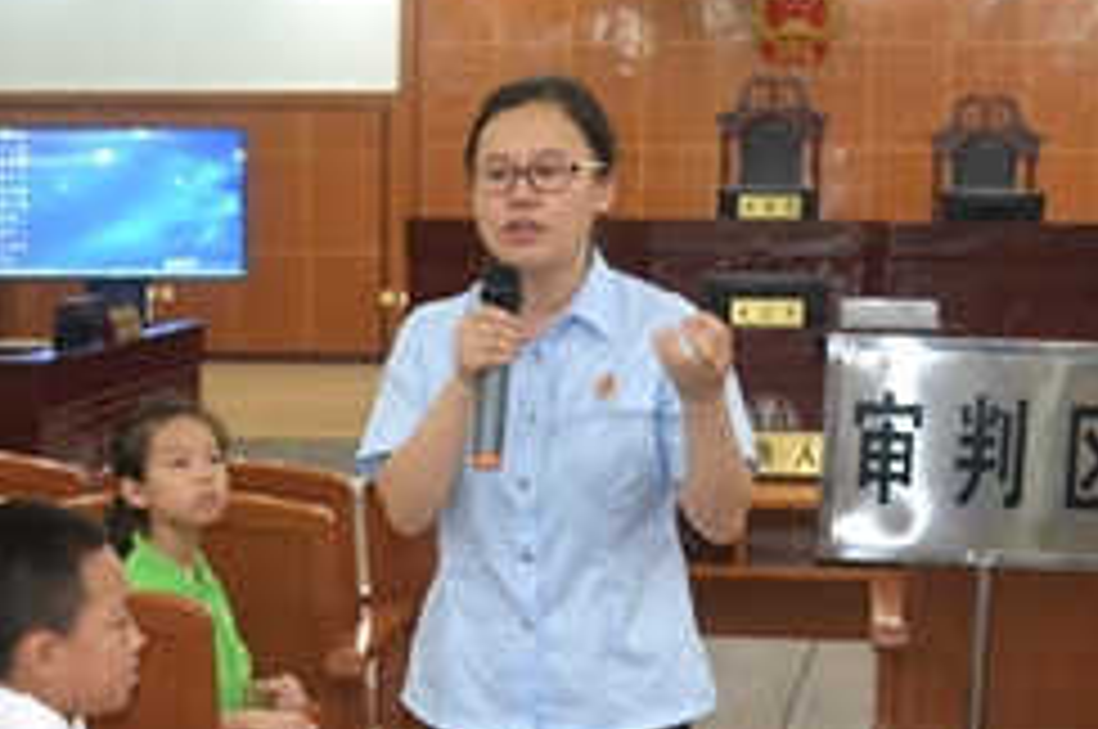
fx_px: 2437
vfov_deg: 16.8
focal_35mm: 80
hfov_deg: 25.3
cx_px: 364
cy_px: 646
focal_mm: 26
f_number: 4.2
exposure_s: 1/60
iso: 2800
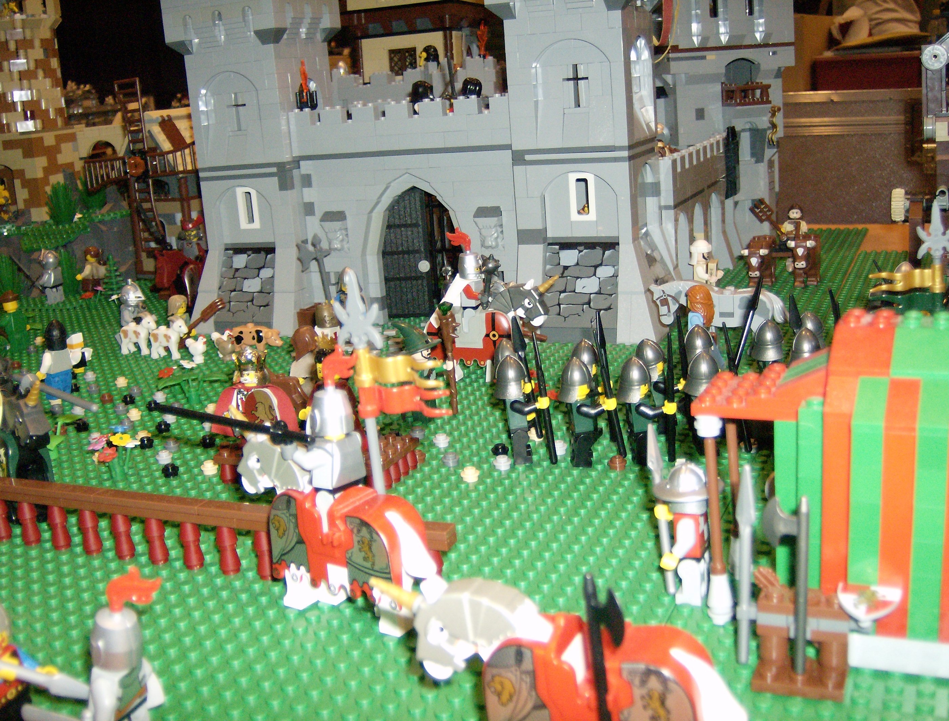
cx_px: 474
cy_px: 360
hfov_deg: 48.8
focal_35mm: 38
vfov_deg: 38.0
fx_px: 1047
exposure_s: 1/66.6
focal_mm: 6.4
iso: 200
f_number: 2.9
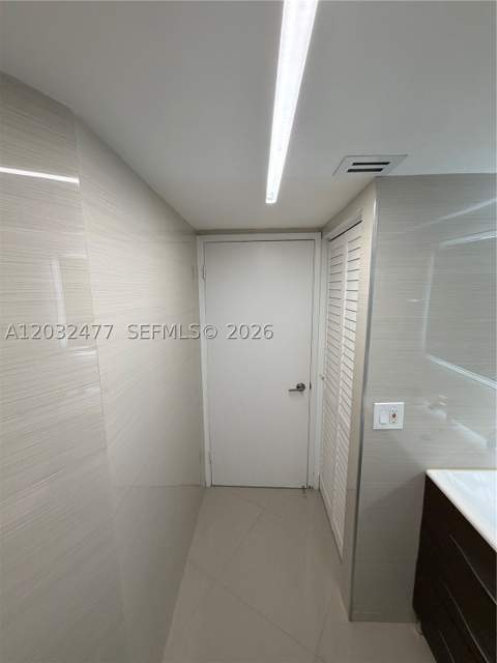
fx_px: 268
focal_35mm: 14
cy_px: 332
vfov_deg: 102.1
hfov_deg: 85.7
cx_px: 248
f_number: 2.2
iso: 200
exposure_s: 1/121
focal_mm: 2.22
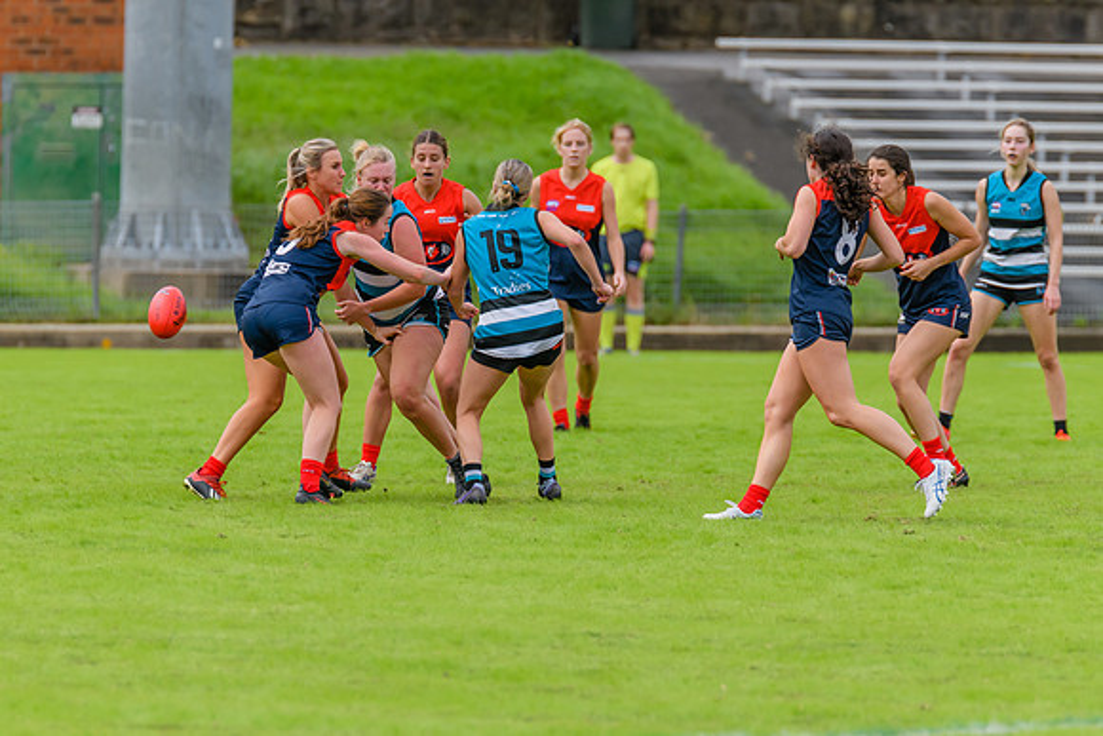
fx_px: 16263
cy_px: 386
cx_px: 544
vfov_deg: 2.6
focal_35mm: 531
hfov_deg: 3.9
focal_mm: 420
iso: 800
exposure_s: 1/2000
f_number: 6.3
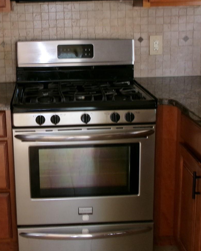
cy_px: 93
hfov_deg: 26.3
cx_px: 50
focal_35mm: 57
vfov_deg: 32.8
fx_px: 424
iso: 200
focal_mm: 5.1
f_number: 3.9
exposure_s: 1/34
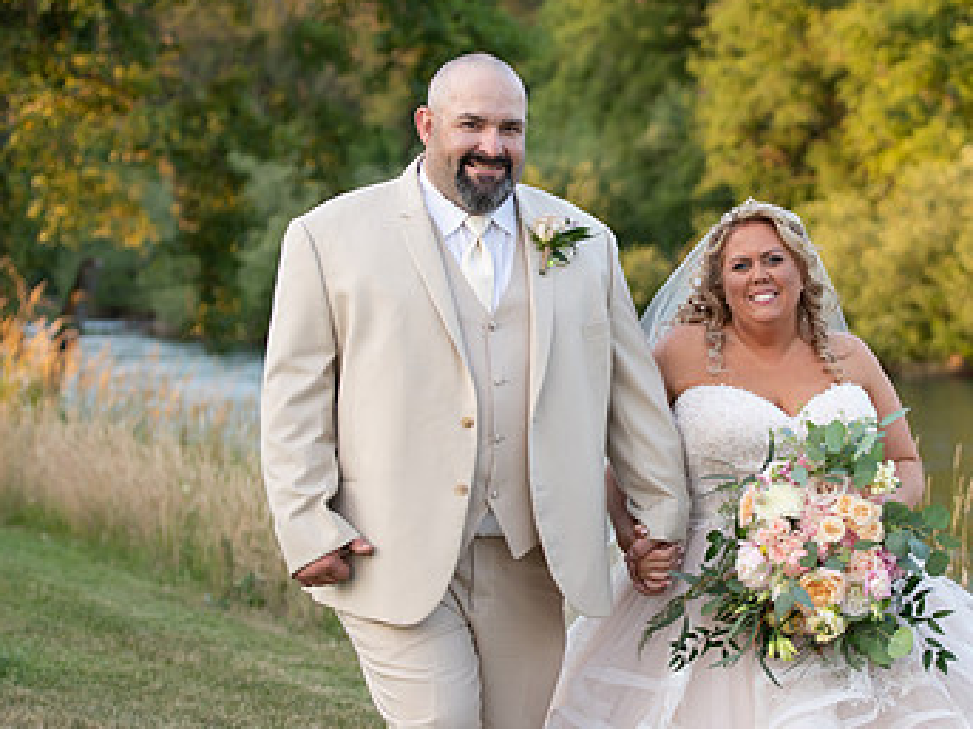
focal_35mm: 114
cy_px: 325
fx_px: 3203
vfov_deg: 13.0
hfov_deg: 17.2
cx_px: 638
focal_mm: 70
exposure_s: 1/400
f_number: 3.2
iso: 400
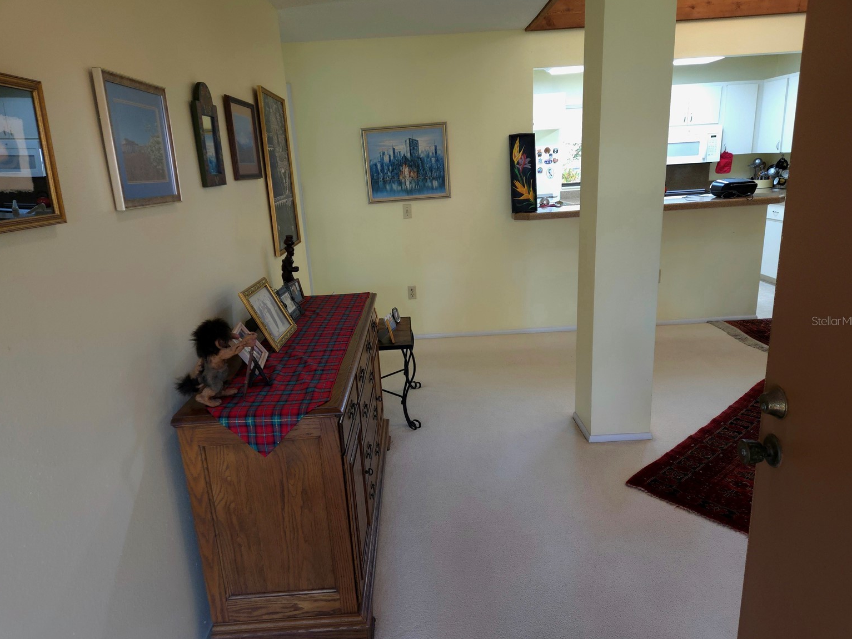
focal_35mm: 24
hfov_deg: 71.6
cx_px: 420
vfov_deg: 56.8
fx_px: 591
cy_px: 321
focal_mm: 5.4
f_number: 1.8
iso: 200
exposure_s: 1/60.2
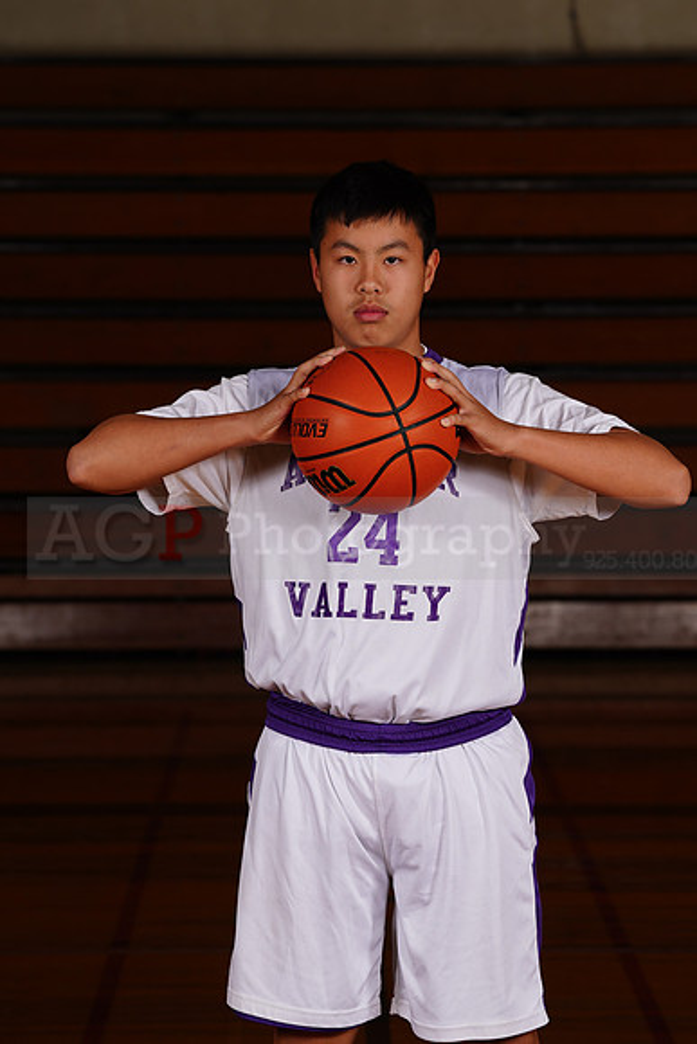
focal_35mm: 192
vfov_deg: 10.7
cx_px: 348
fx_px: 5572
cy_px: 522
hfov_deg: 7.2
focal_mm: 192
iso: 200
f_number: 9
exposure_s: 1/200
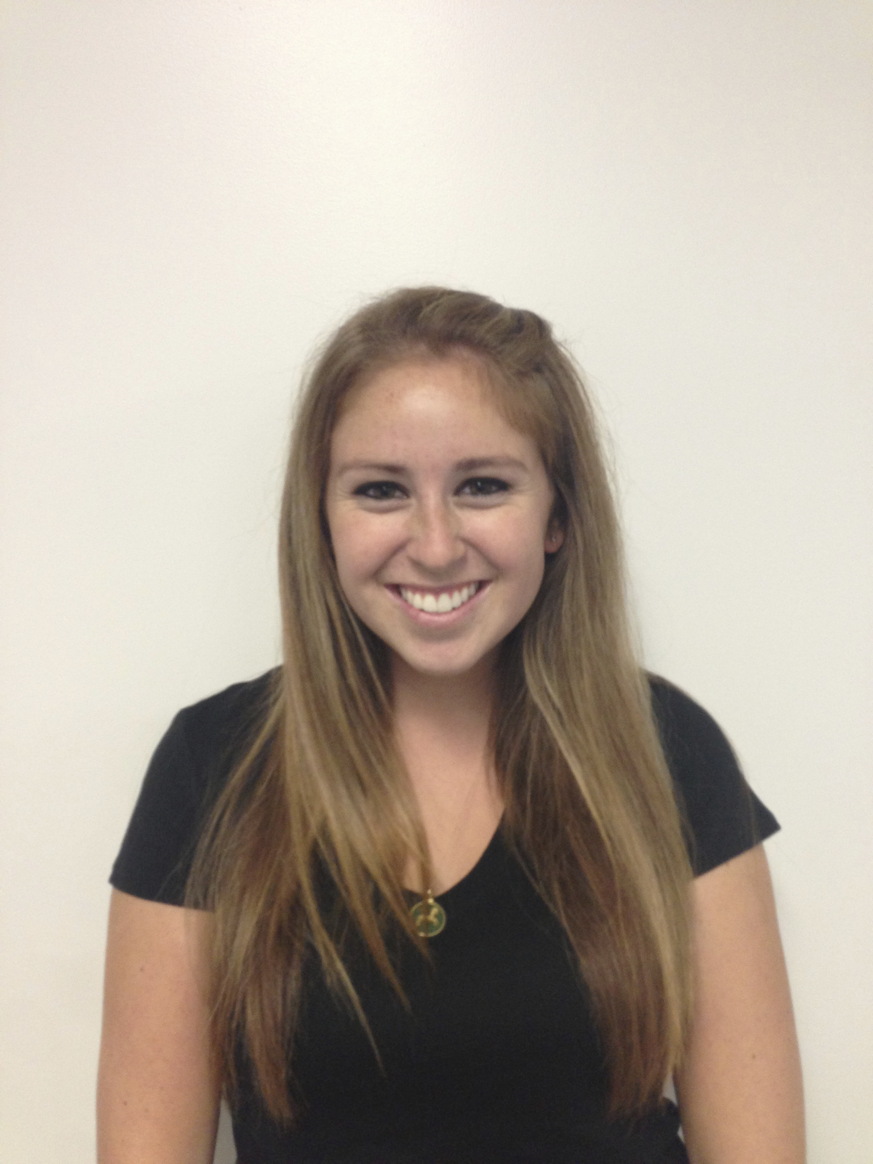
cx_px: 436
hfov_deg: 42.9
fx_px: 1110
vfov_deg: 55.4
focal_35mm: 33
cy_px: 582
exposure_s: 1/20
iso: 160
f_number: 2.4
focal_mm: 4.13
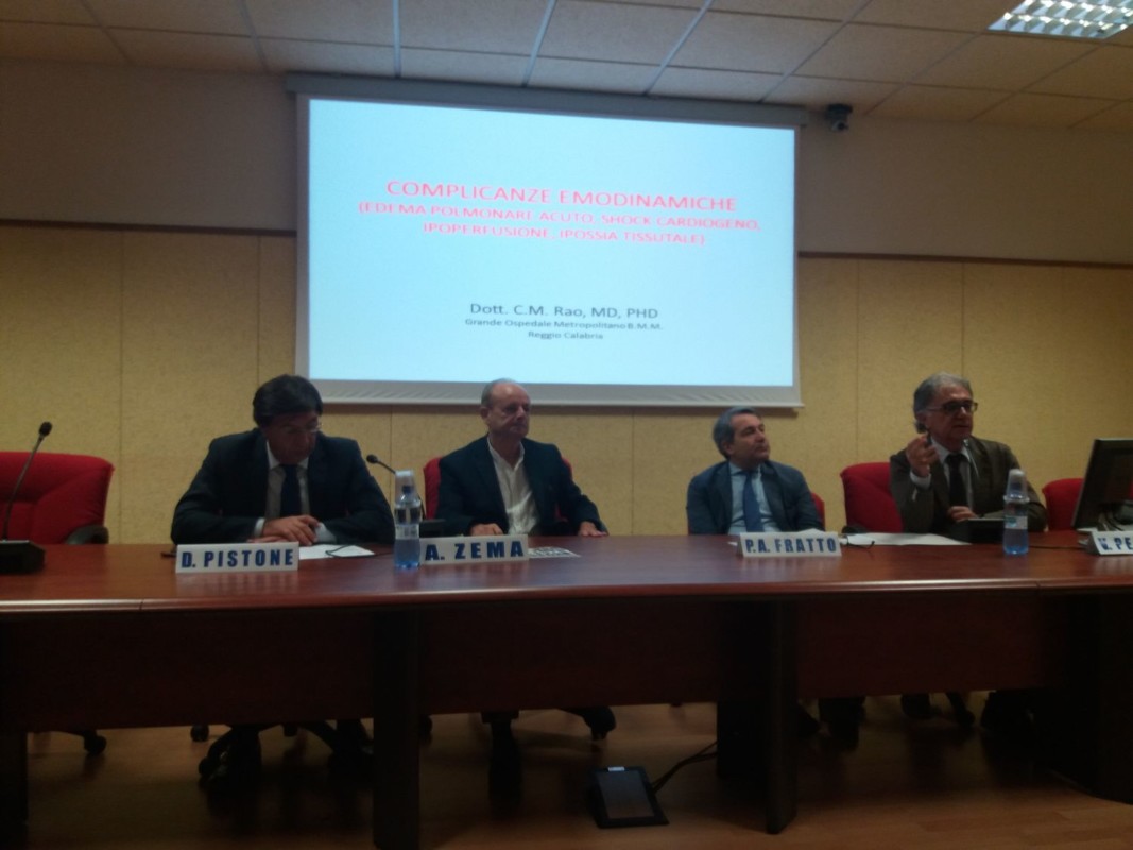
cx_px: 566
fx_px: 916
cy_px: 425
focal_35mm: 28
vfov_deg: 49.7
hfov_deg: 63.4
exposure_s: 1/33
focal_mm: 3.7
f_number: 1.9
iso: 100
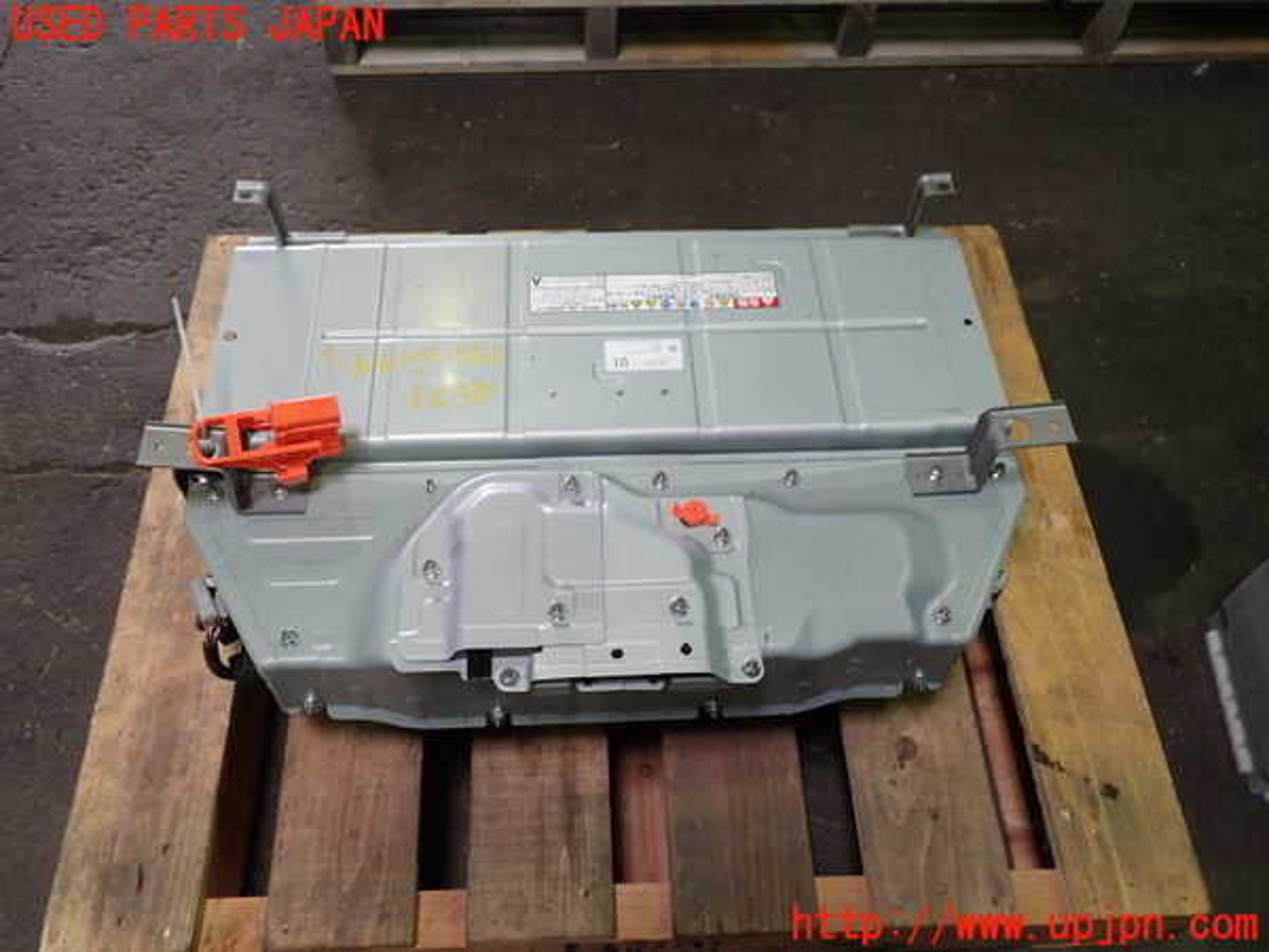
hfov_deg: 60.0
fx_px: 1100
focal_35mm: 30
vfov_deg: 46.8
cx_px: 634
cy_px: 476
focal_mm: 5.4
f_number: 2.3
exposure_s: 1/50
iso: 200
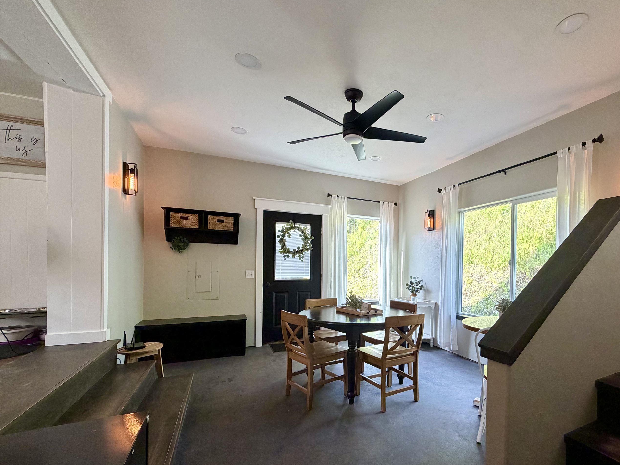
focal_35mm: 17
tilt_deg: -0.9
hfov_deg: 89.7
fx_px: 304
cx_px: 376
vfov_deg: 74.2
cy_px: 268
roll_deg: -0.7
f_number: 2.2
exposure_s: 1/120
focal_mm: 2.22
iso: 250
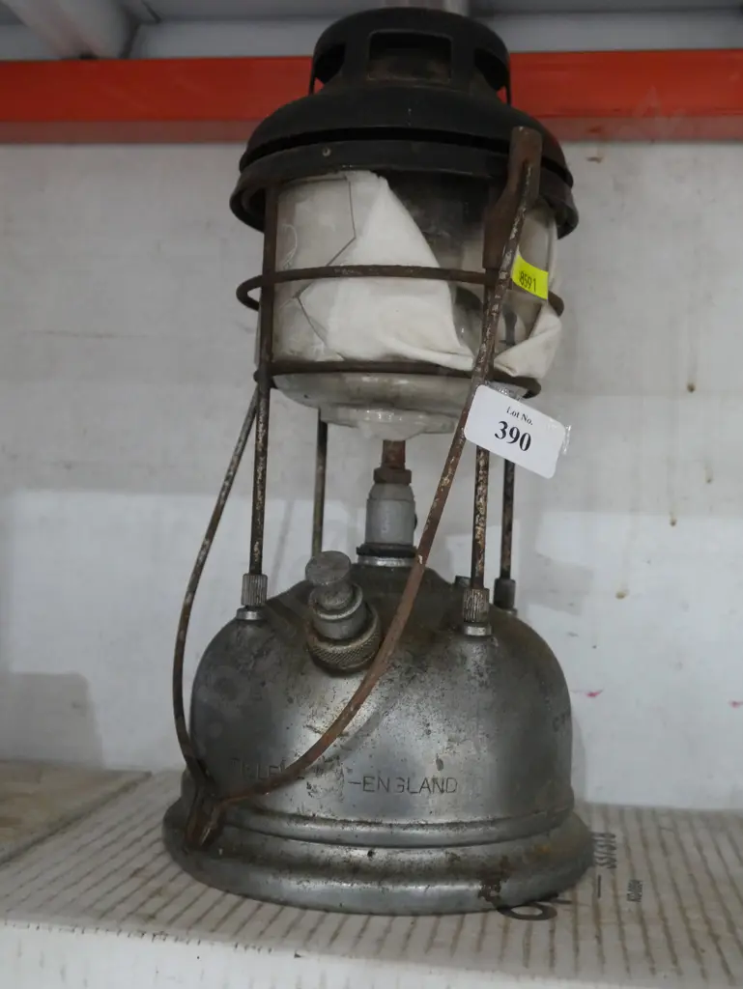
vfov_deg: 46.8
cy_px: 494
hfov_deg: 36.0
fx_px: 1144
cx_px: 372
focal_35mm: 40
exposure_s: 1/40
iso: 3200
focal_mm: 20
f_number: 4.5
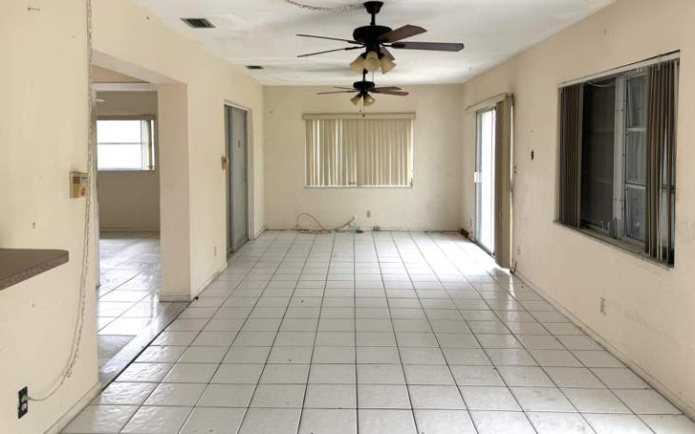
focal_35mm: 28
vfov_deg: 44.3
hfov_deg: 66.5
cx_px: 335
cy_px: 172
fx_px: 530
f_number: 1.78
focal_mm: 6.76
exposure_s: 1/179
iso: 100
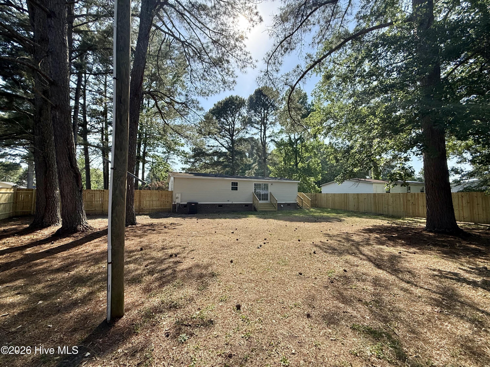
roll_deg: -1.0
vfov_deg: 85.7
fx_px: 198
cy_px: 184
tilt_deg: +4.2
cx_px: 245
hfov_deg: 102.1
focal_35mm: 14
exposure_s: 1/1259
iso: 64
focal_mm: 2.22
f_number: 2.2
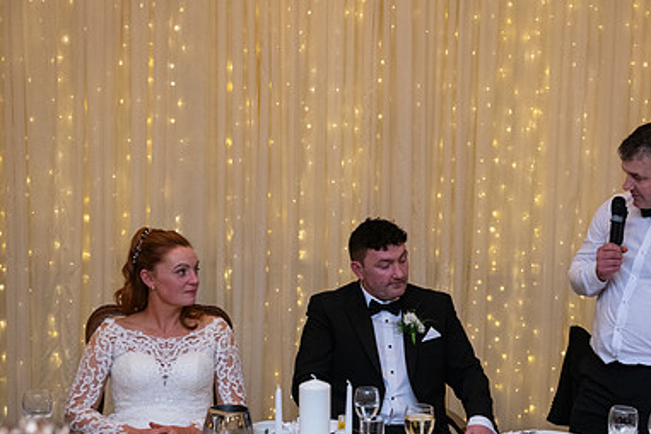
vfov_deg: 18.6
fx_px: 1320
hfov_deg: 27.5
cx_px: 441
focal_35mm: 73
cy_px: 276
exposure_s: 1/160
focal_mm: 48
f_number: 3.5
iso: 1000
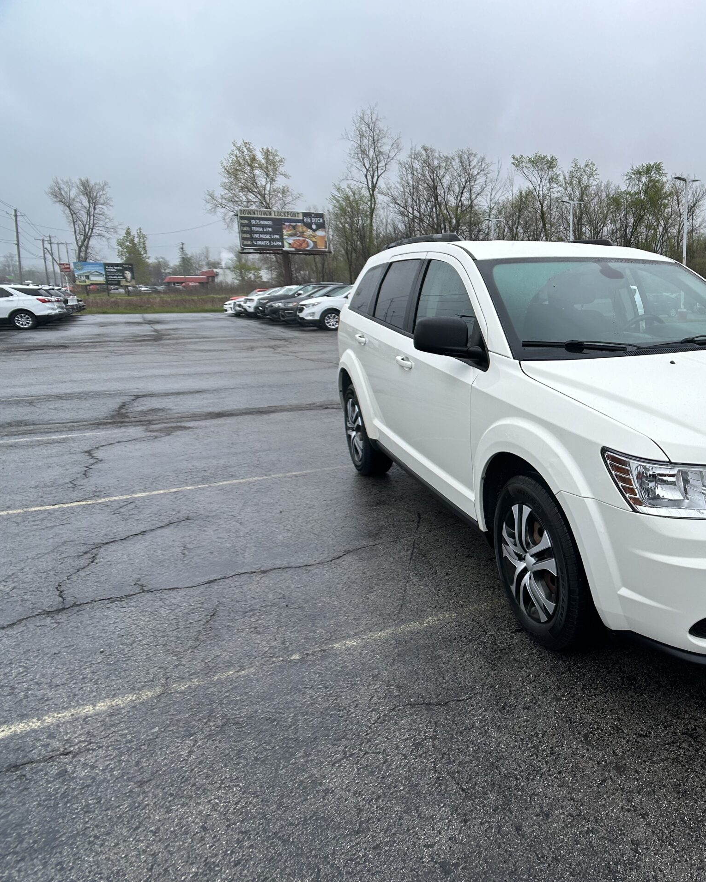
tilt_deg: -8.0
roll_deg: +0.5
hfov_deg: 41.0
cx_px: 590
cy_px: 442
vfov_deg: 52.8
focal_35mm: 34
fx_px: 888
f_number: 1.5
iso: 50
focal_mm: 5.7
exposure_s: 1/1183
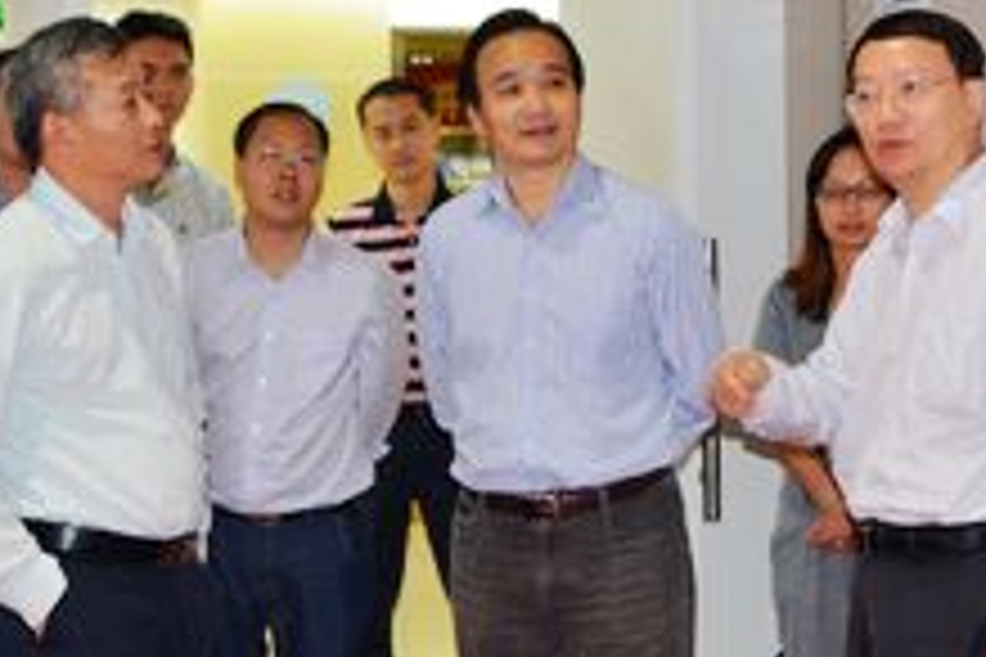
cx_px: 707
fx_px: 3177
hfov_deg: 17.6
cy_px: 335
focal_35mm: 116
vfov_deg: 11.8
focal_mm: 34
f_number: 4.8
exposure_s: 1/60
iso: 640
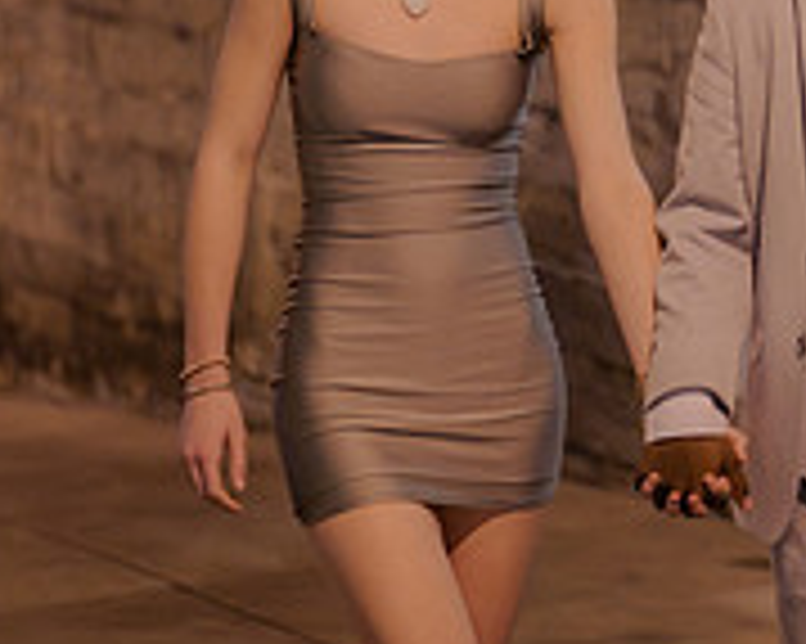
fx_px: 4077
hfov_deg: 11.1
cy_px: 174
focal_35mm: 171
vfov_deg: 9.0
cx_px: 942
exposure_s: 1/200
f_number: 1.4
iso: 2500
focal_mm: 50
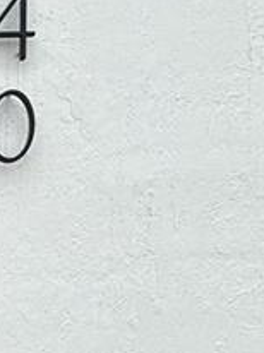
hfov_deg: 9.0
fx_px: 1427
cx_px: -473
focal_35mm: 140
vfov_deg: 13.3
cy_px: 543
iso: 80
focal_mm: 6.86
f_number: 1.78
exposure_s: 1/3058
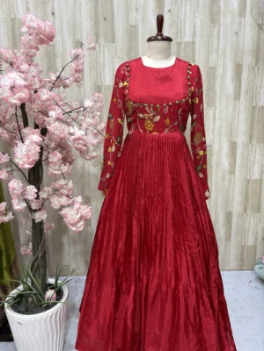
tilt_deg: -12.2
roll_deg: +0.7
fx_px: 264
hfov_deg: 53.1
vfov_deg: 67.3
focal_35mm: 26
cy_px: 176
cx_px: 132
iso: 80
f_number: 1.6
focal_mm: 6
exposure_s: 1/50
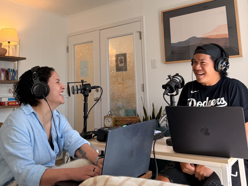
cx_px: 124
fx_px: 172
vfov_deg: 56.8
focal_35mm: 24
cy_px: 93
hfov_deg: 71.6
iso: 100
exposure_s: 1/120
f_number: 1.78
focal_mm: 6.76
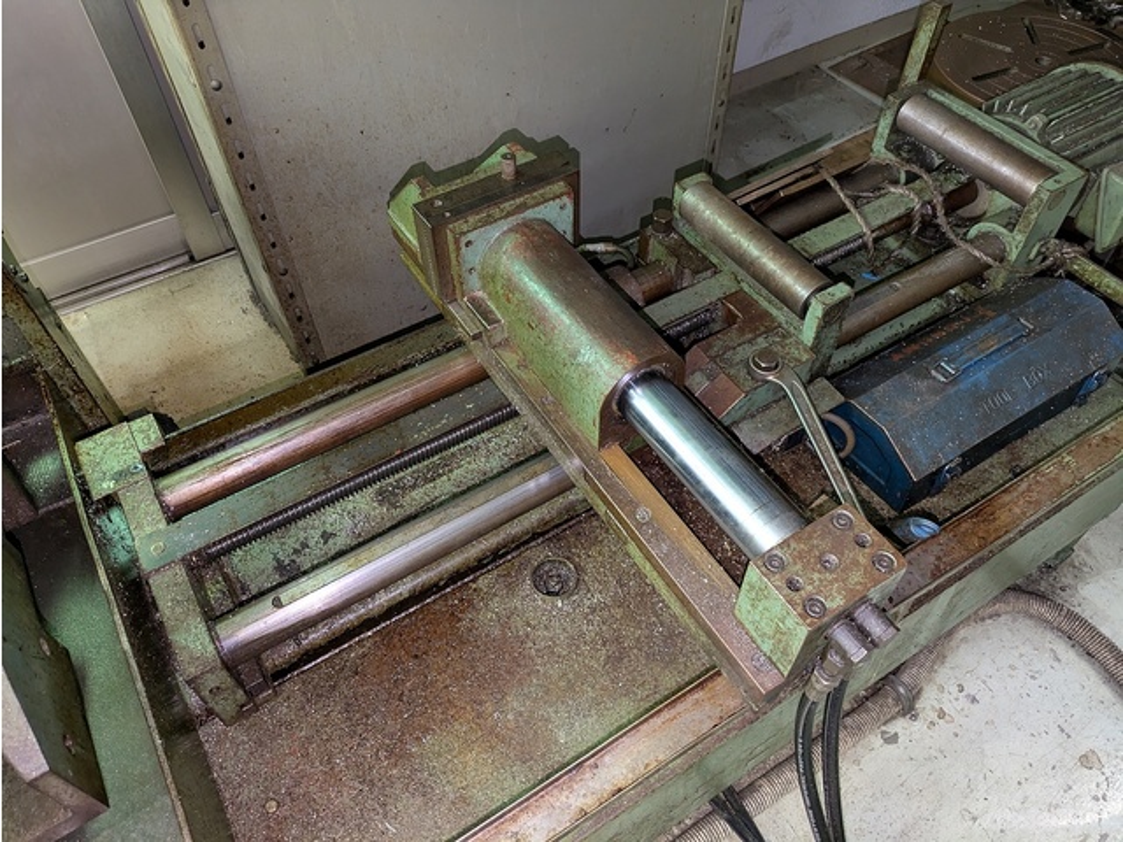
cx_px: 562
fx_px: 811
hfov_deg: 69.4
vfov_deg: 54.9
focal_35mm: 25
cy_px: 421
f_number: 1.89
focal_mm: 5.43
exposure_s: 1/25
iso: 519
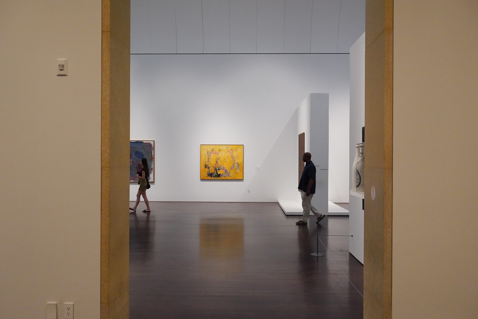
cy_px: 160
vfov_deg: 42.3
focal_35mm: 31
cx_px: 239
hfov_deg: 60.3
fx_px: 412
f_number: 8
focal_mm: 31
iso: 8000
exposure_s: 1/100
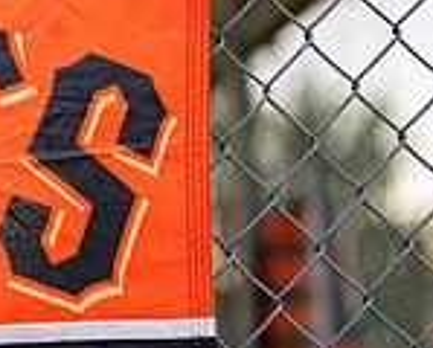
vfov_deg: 7.2
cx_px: -331
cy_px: 114
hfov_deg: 8.6
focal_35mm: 217
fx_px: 2788
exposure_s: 1/640
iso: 400
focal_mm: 50
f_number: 1.2
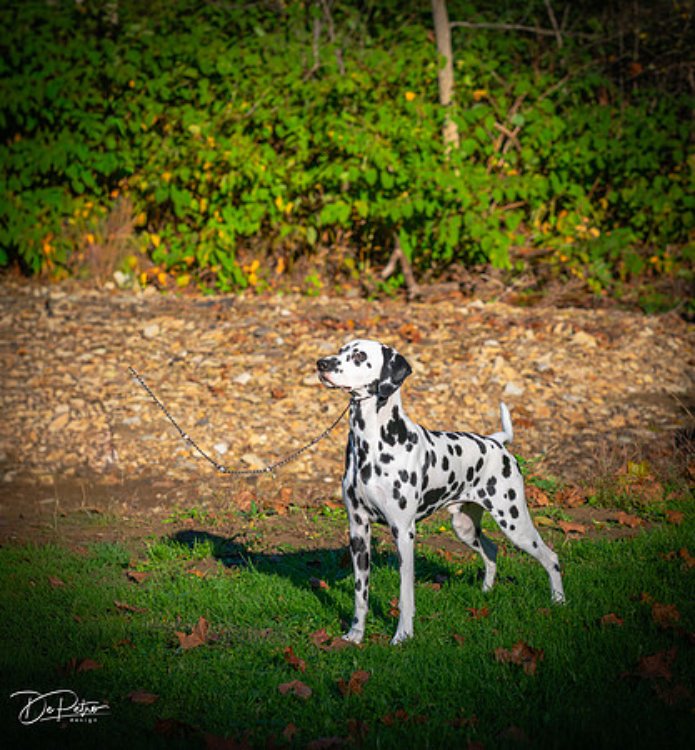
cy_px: 375
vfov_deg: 15.2
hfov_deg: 14.1
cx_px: 394
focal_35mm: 119
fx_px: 2813
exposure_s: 1/500
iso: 100
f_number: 5
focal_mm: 90
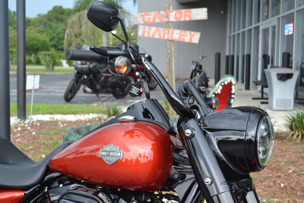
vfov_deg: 23.8
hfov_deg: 35.1
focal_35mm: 57
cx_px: 152
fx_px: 481
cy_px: 102
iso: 320
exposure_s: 1/125
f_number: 5.6
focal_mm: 38
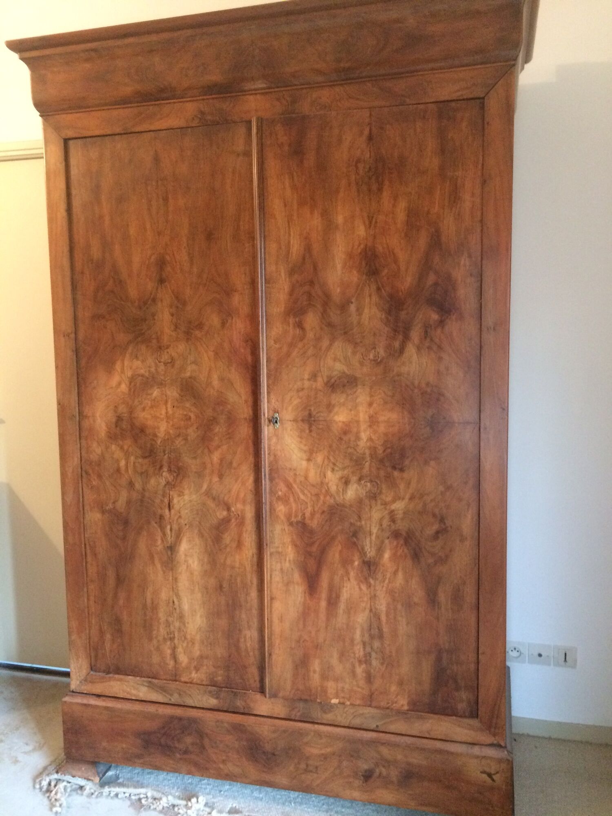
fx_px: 684
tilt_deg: -9.1
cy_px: 408
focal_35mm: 29
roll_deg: +1.3
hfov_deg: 48.2
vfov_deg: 61.7
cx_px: 306
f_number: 2.2
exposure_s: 1/20
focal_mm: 4.15
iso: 320
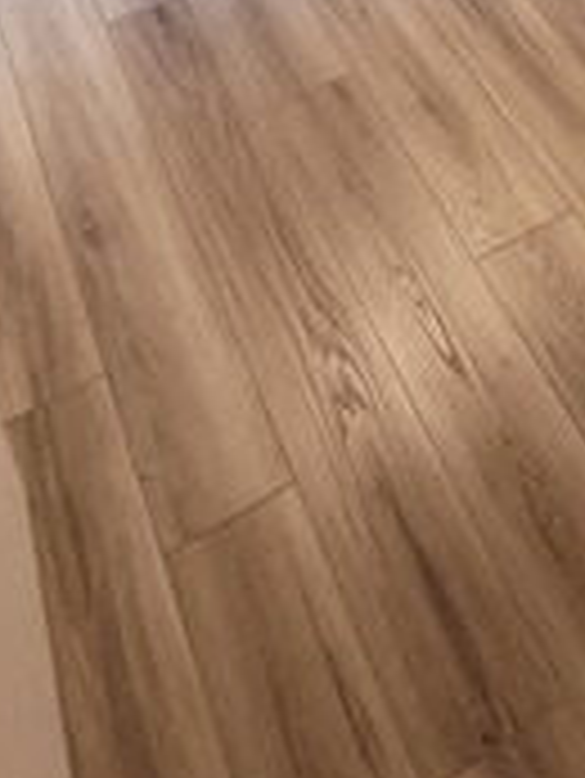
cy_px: -322
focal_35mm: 50
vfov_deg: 28.4
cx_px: 346
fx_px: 1125
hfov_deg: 29.1
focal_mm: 1.74
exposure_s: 1/60
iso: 200
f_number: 2.2
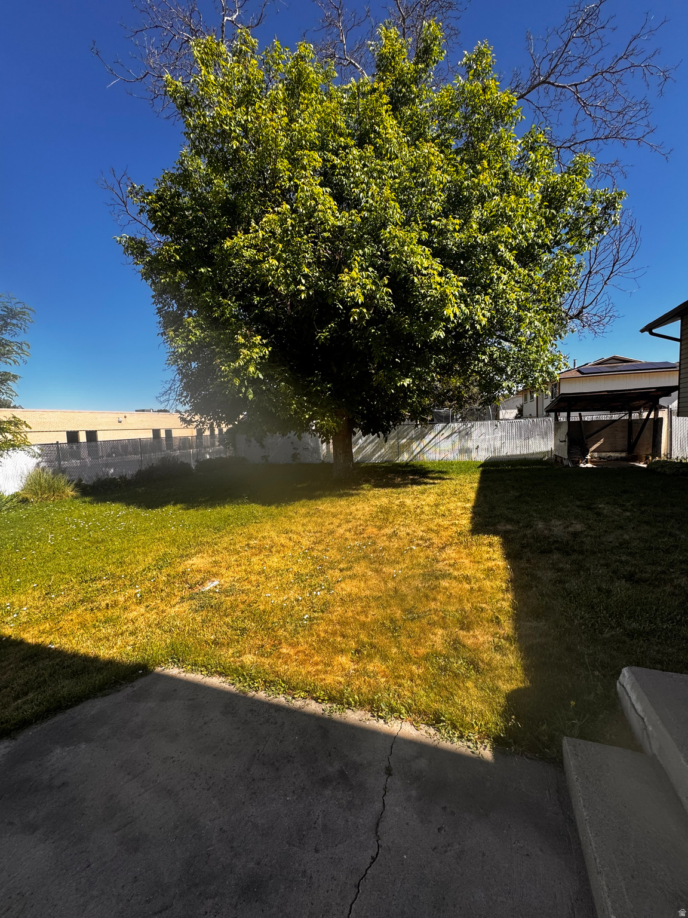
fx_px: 371
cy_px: 459
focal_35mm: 14
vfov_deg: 102.1
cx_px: 344
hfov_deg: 85.7
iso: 50
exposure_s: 1/889
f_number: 2.2
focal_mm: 2.22
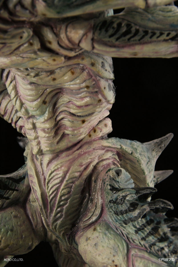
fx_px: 1002
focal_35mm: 135
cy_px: 134
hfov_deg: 10.1
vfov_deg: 15.2
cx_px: 89
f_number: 13
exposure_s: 1/4
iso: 400
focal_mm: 90
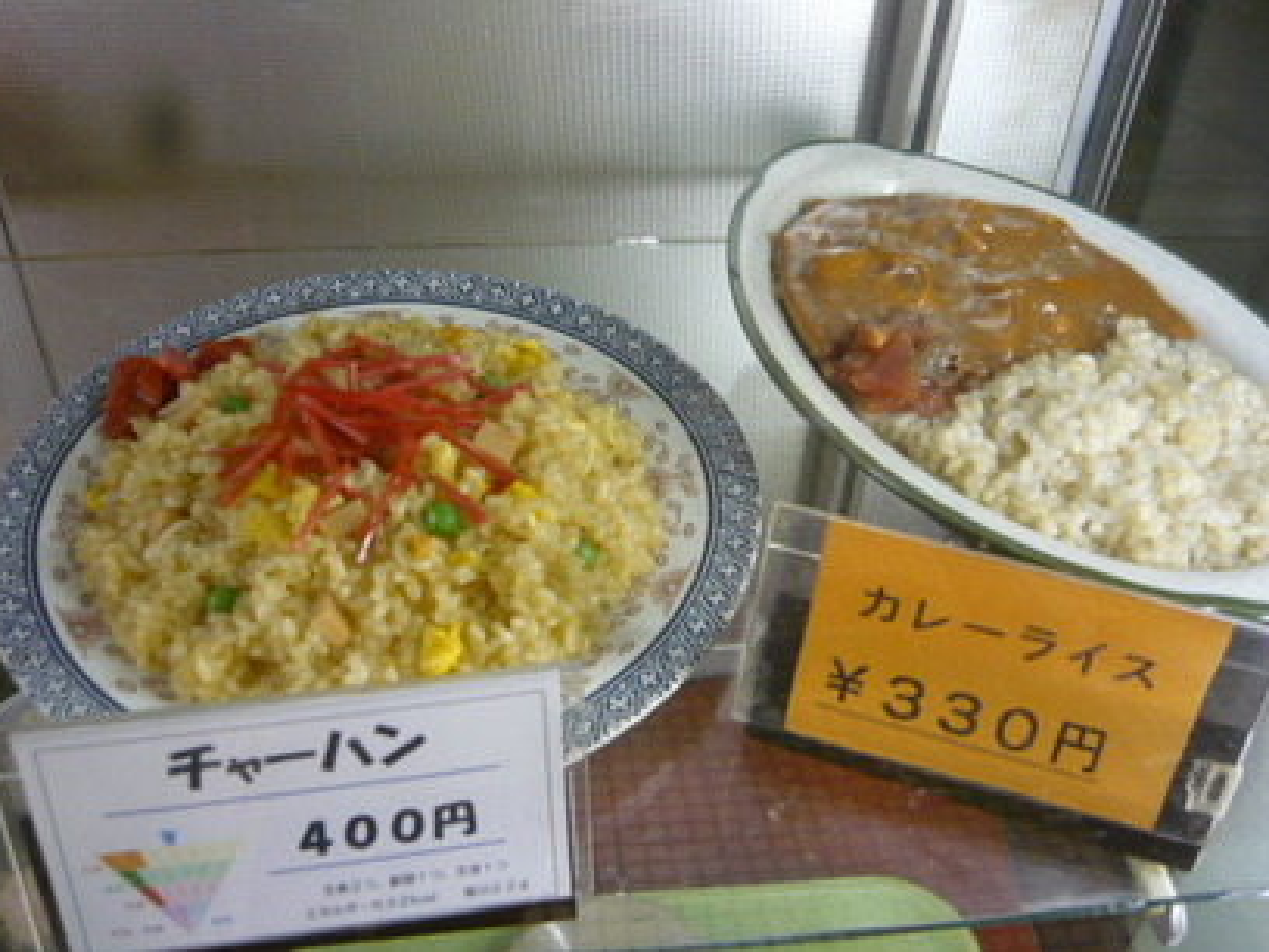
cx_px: 641
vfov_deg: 41.8
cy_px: 465
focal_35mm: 34
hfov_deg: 54.0
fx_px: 1246
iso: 250
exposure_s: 1/30
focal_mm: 5.5
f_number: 2.8
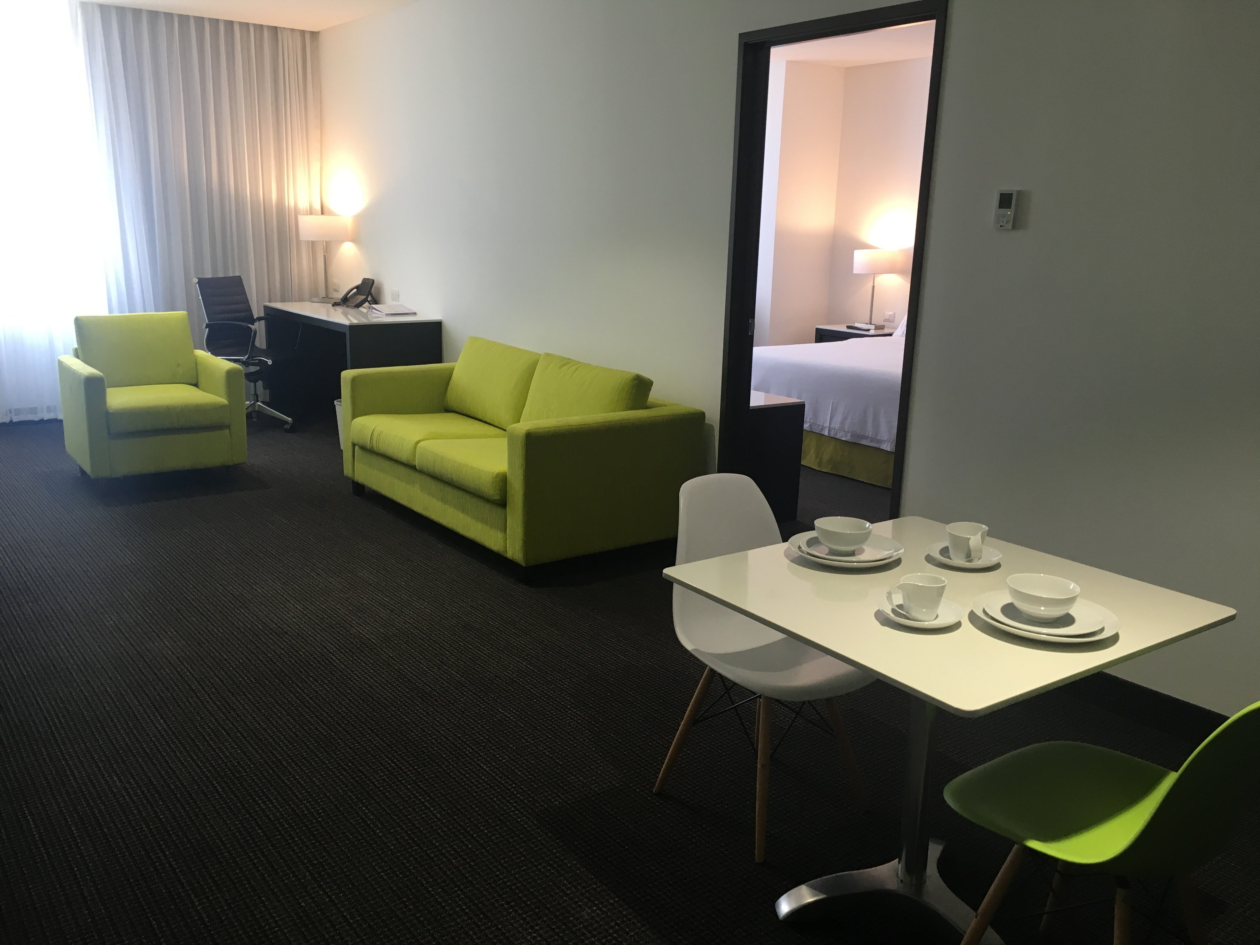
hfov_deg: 61.7
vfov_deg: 48.2
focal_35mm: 29
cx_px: 630
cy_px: 472
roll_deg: -1.3
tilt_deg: -13.3
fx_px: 1056
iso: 64
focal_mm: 4.15
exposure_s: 1/30
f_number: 2.2
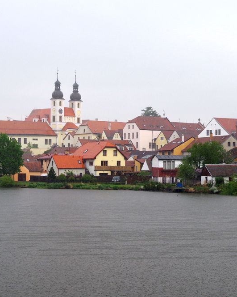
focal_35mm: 82
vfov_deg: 23.3
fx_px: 719
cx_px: 118
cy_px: 149
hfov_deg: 18.7
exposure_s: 1/500
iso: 800
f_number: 6.3
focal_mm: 58
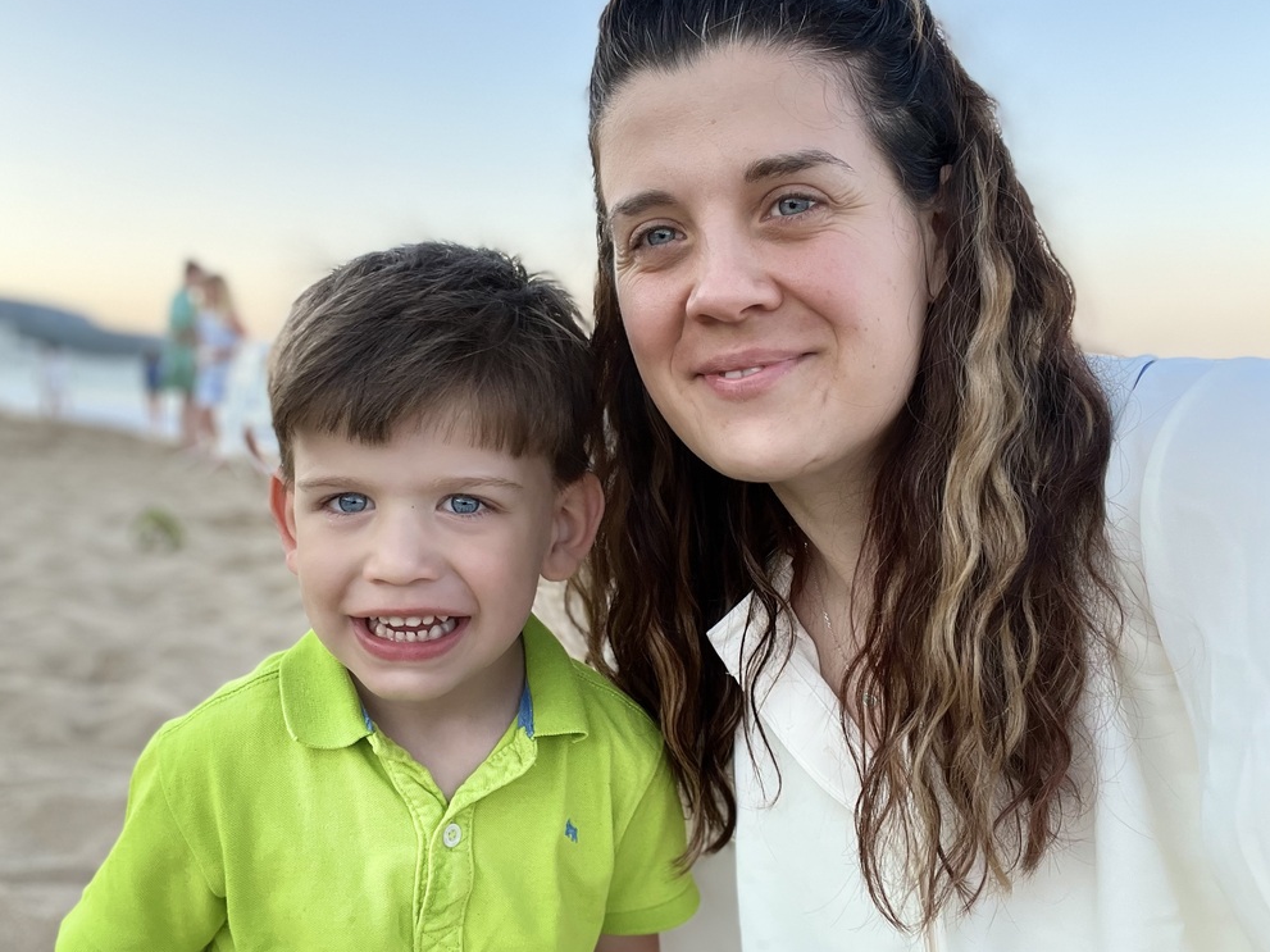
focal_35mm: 31
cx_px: 625
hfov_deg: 58.4
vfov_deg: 45.4
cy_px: 483
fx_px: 1137
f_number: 2.2
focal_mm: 2.71
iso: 40
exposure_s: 1/121
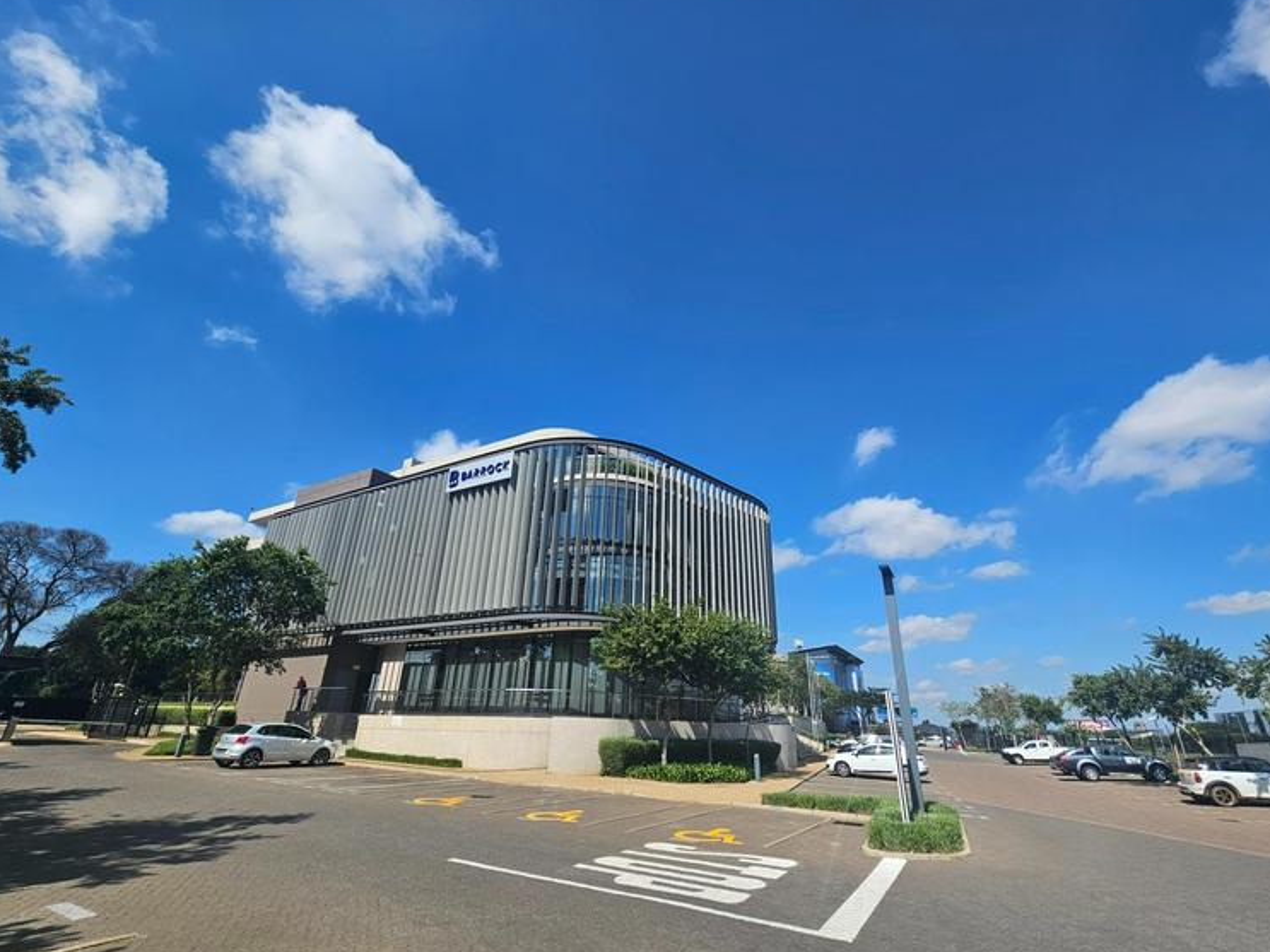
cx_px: 653
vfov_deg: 85.6
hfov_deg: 102.0
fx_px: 514
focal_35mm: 14
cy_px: 487
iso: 50
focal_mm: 2.2
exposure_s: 1/2730
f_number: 2.2
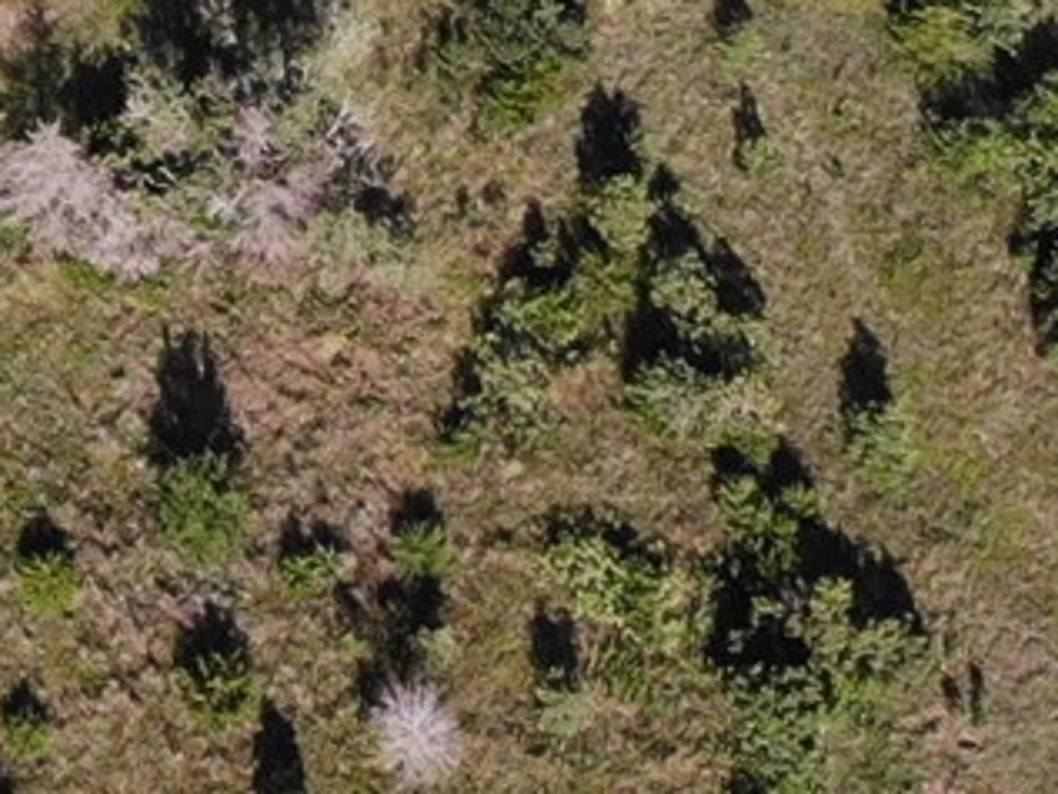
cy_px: -1648
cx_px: -340
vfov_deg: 8.1
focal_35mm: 155
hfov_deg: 12.3
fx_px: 4739
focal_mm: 4.5
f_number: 2.8
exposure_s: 1/128
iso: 115
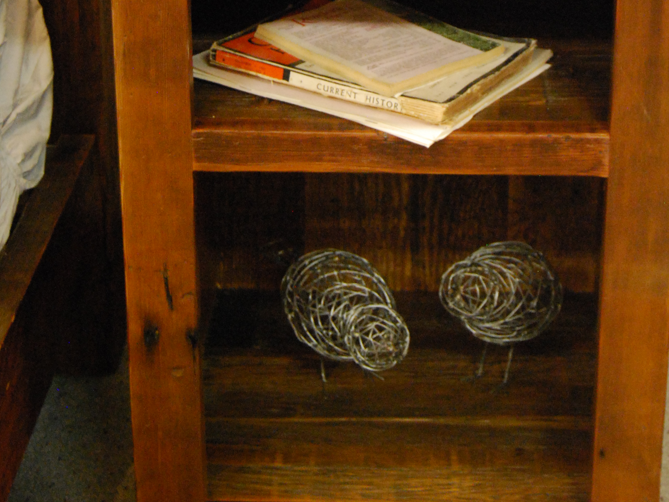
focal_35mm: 95
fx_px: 1836
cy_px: -43
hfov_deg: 20.6
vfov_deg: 15.2
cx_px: 434
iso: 1600
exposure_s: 1/20
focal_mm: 32
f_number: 4.5
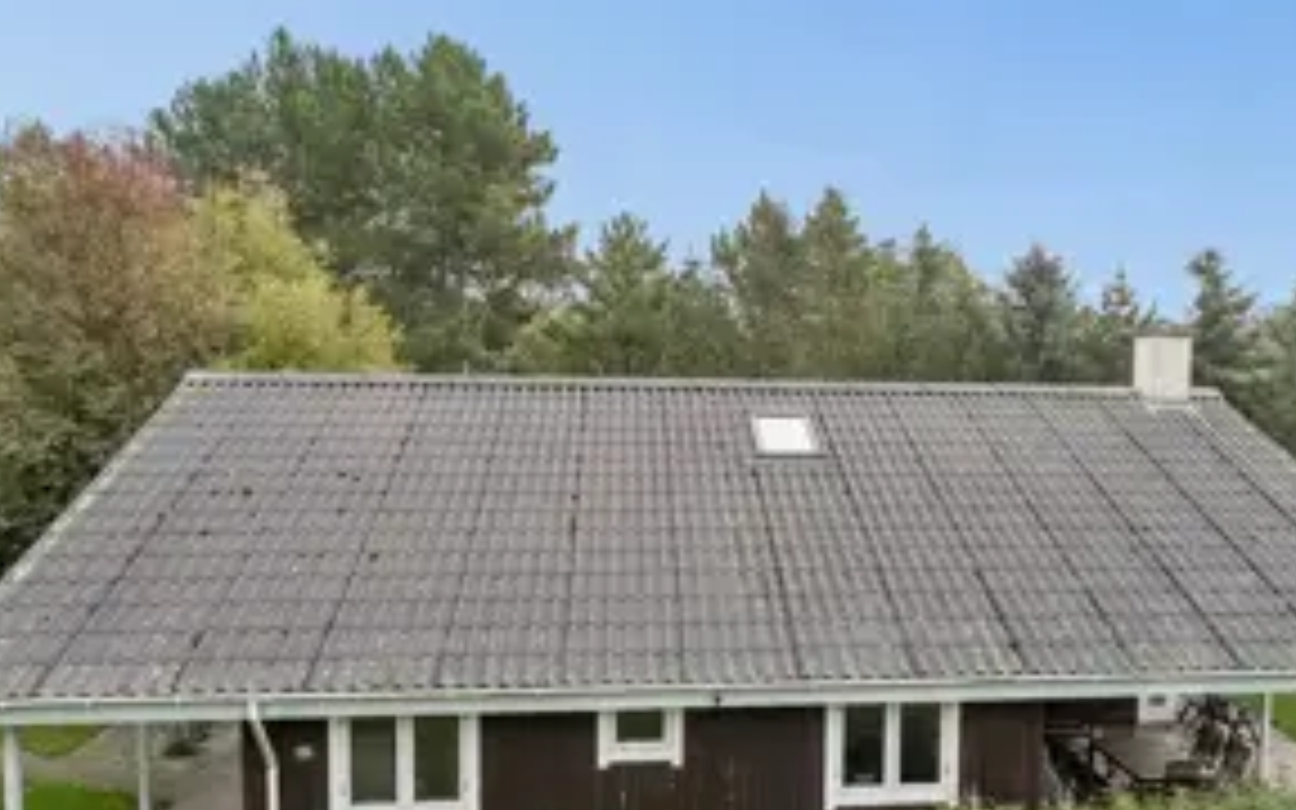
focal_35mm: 35
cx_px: 824
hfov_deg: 54.5
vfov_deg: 35.6
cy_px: 576
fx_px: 1238
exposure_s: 1/100
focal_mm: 16.5
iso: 100
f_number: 8
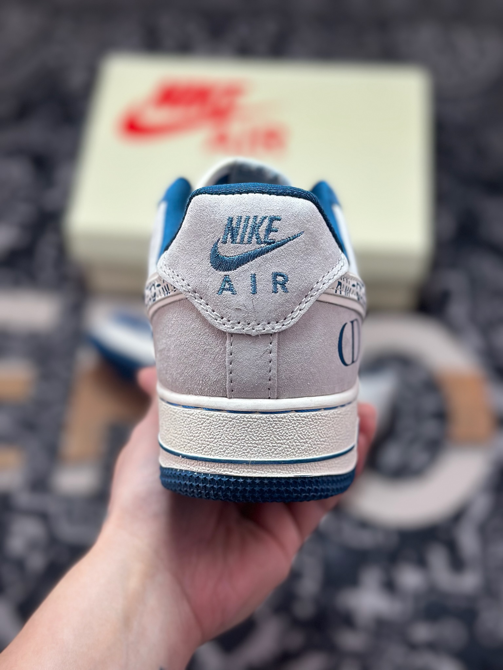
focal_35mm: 48
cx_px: 252
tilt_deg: -59.5
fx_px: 930
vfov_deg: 39.7
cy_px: 335
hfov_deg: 30.3
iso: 80
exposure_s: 1/1095
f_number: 1.78
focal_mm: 6.86
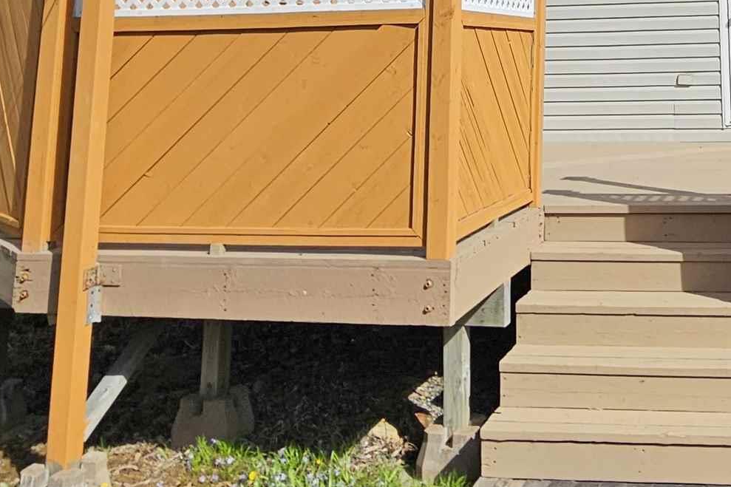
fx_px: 853
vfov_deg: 27.7
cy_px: -109
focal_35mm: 42
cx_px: 662
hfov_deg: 42.4
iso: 50
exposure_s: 1/3211
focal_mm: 2.2
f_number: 2.2
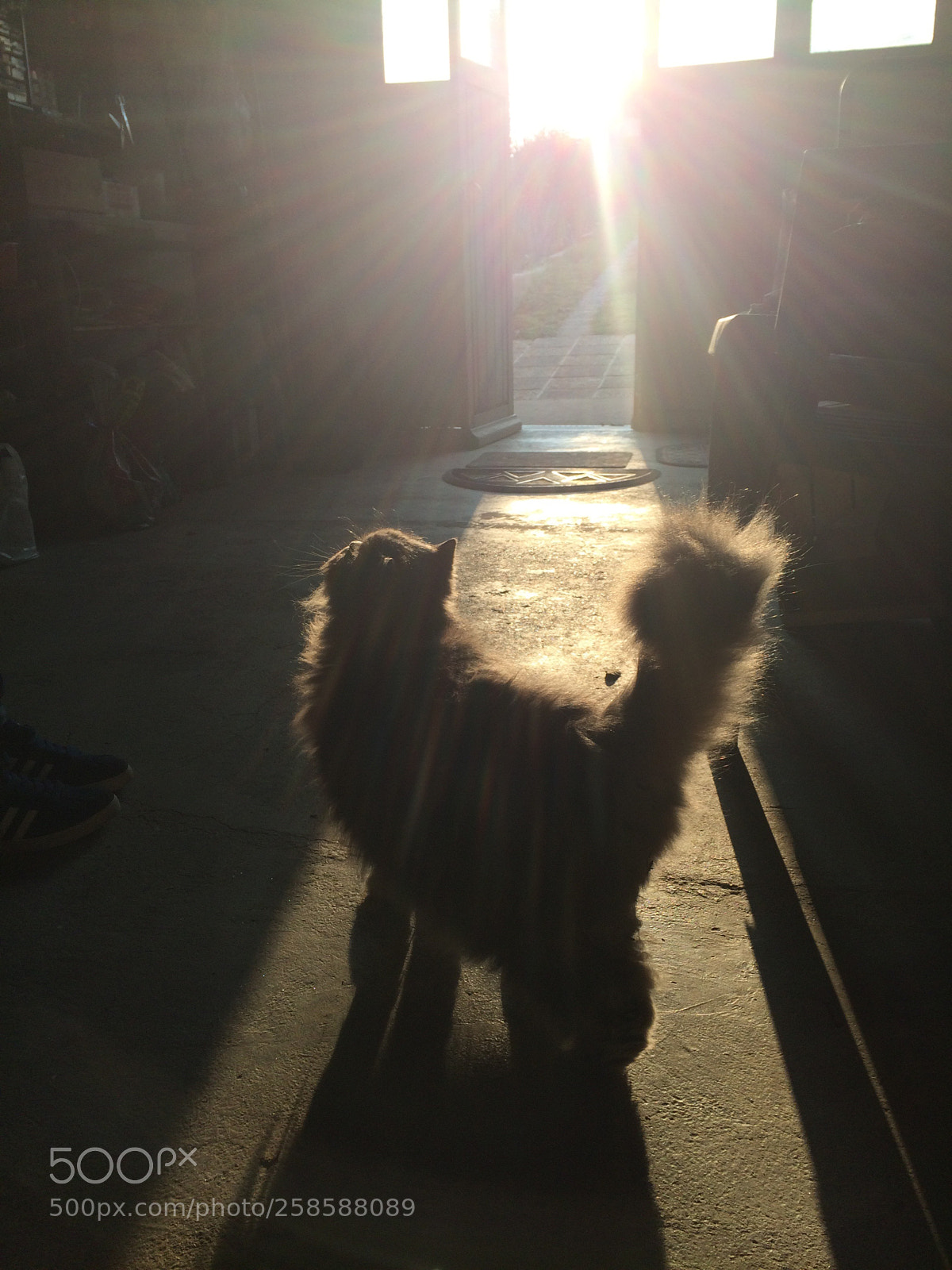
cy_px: 635
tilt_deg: -19.3
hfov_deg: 48.2
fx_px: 1063
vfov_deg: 61.7
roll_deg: +1.5
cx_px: 476
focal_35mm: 29
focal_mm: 4.15
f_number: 2.2
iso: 32
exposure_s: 1/500
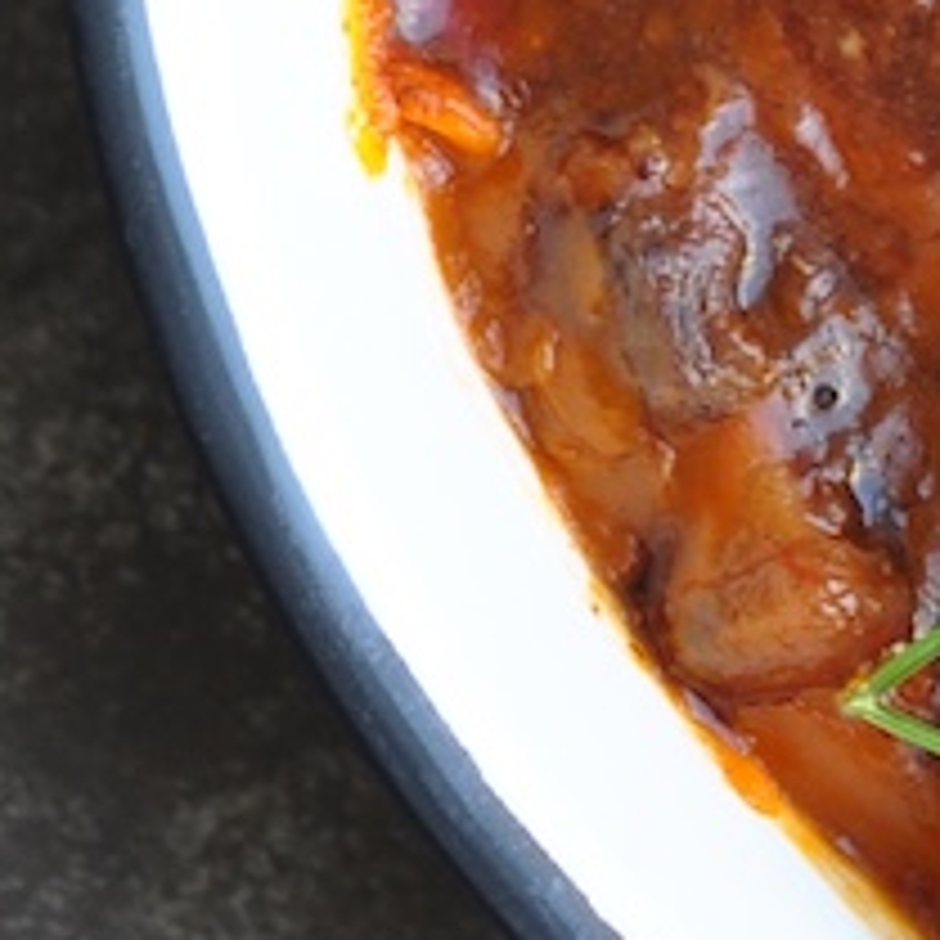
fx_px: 14071
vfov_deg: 3.8
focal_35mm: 458
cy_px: -1336
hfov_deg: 3.8
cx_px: 1952
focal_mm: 50
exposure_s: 1/80
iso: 320
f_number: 4
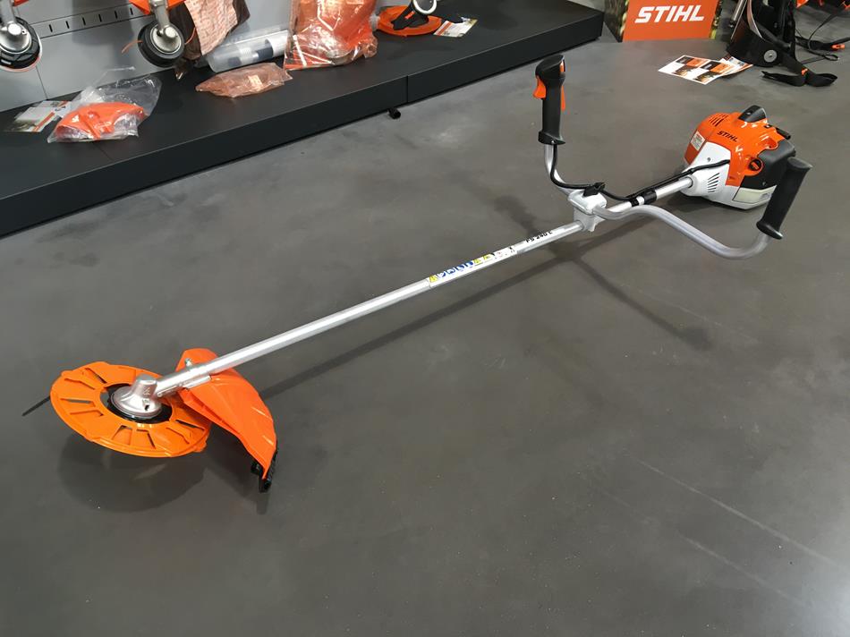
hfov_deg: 61.7
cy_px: 318
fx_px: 712
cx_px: 425
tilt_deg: -39.4
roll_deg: +0.8
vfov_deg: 48.2
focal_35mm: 29
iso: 100
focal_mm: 4.15
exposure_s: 1/33
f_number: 2.2
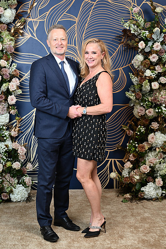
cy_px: 121
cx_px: 79
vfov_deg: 31.4
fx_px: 442
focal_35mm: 64
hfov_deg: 21.3
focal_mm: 60
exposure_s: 1/125
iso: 125
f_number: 5.6
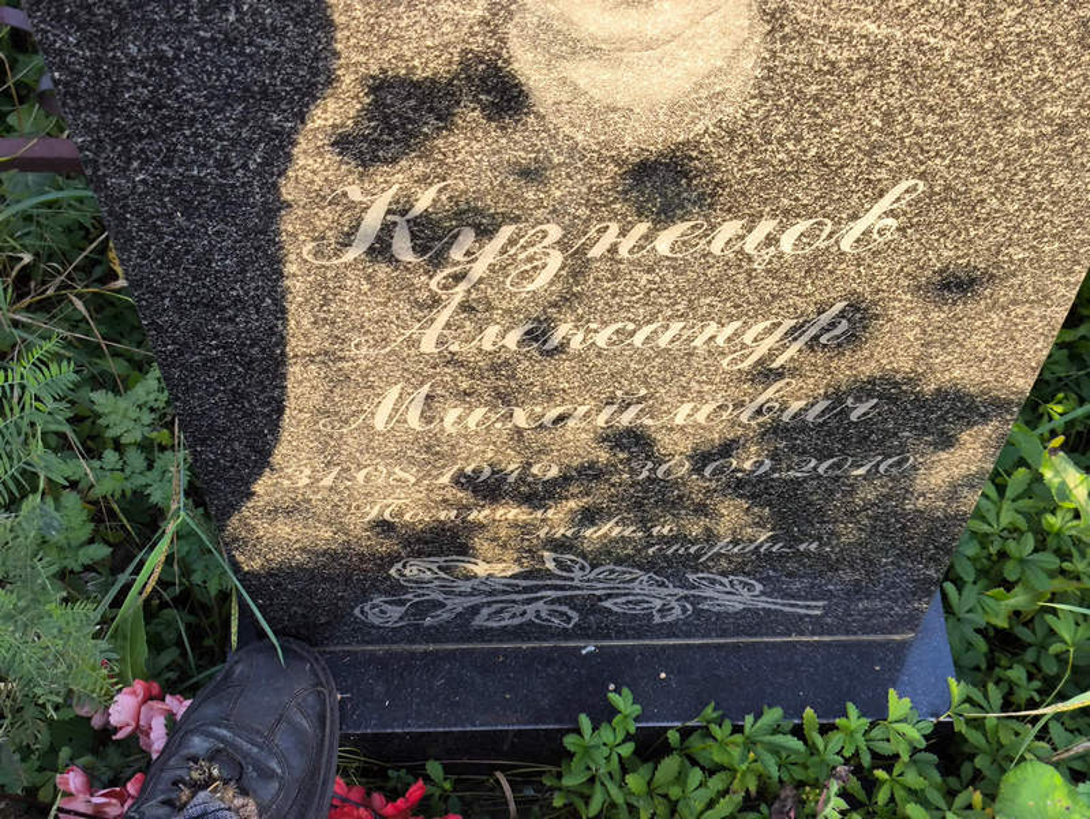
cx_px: 545
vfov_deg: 29.1
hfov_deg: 38.2
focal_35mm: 50
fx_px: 1575
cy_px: 410
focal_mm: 4.71
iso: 50
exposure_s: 1/140
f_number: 1.7
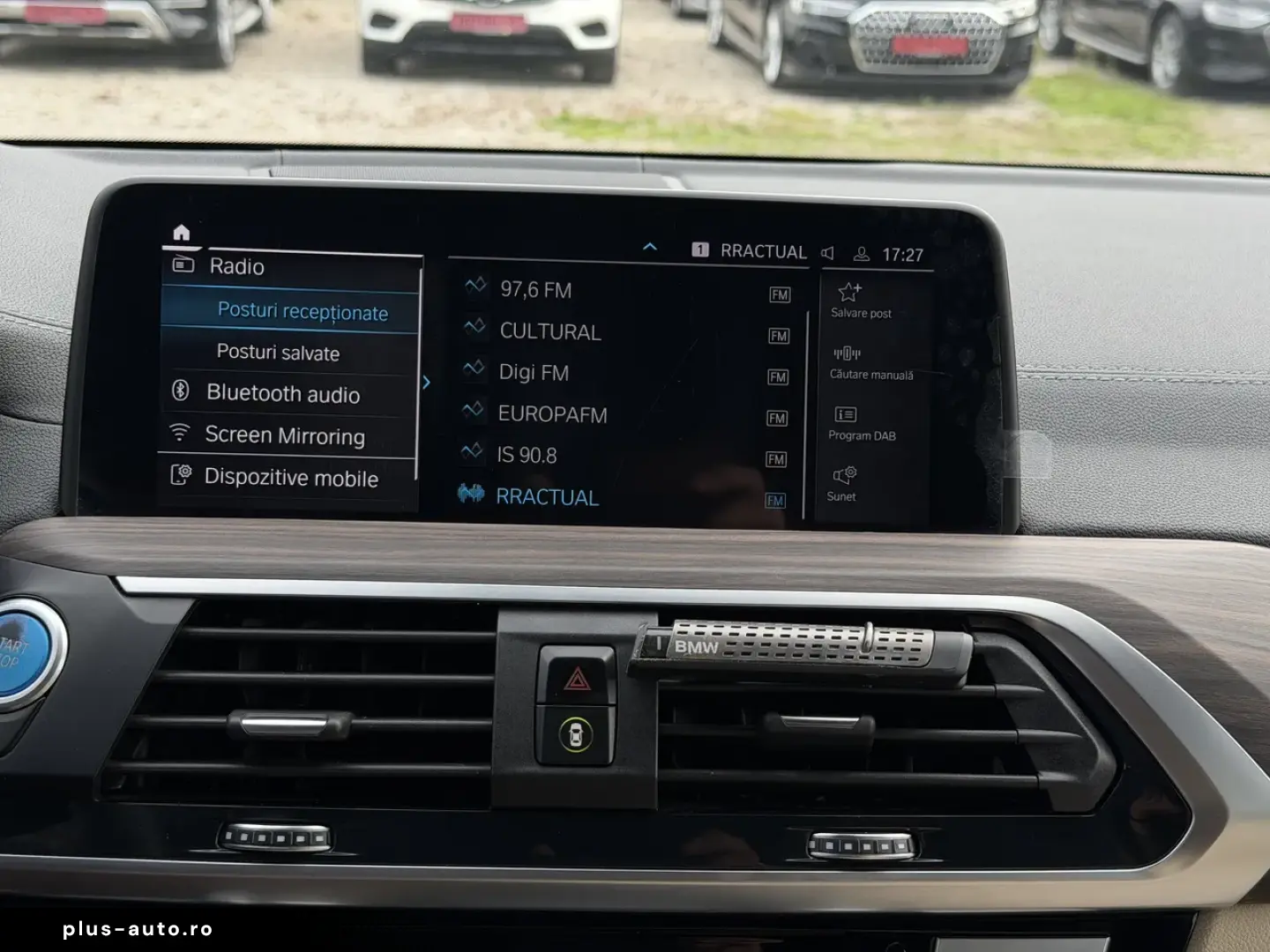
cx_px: 635
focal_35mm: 48
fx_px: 1761
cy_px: 476
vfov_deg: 30.3
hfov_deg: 39.7
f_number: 1.78
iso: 50
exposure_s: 1/137
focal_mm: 6.76
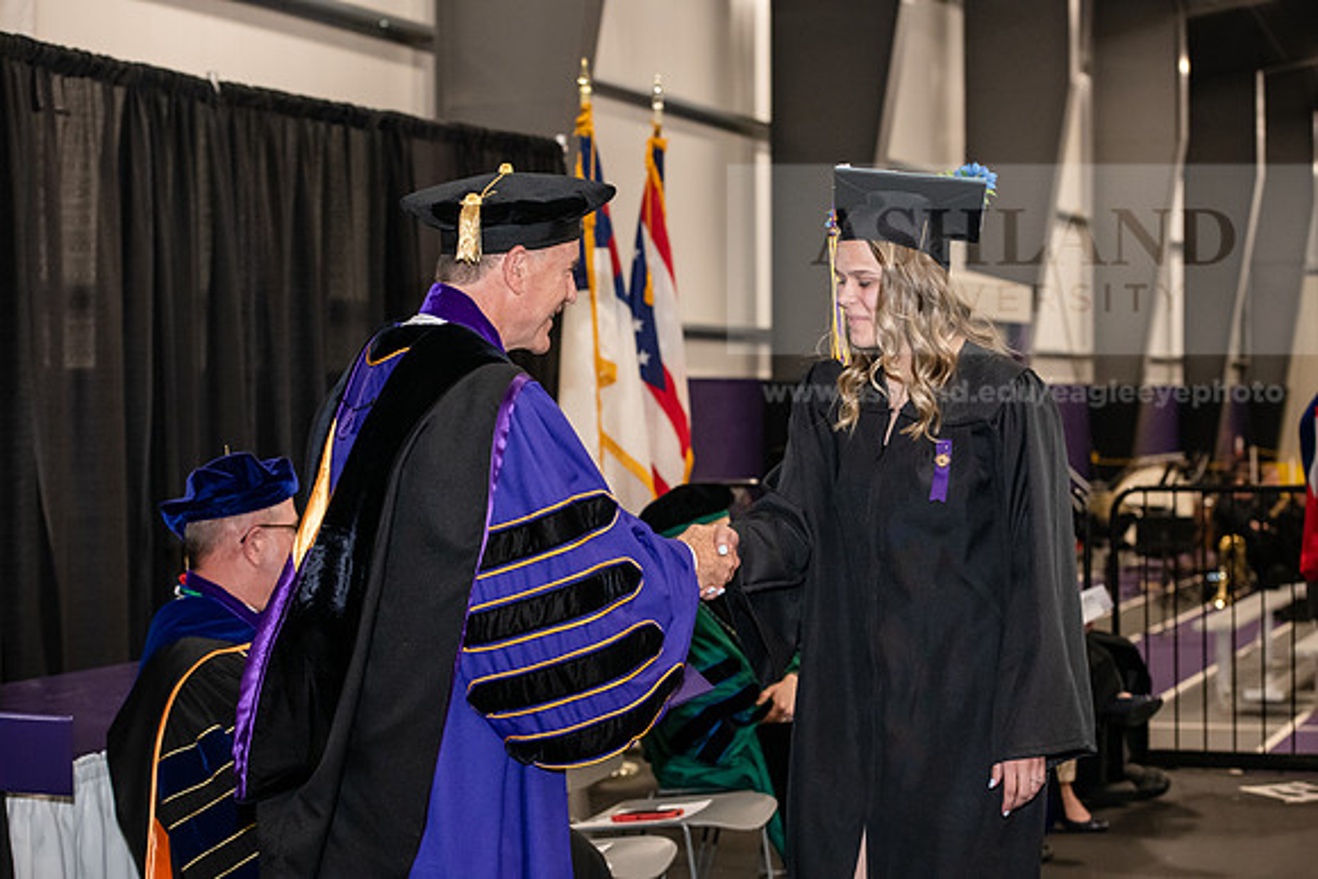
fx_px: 2563
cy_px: 440
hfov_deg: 28.8
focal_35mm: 70
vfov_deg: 19.5
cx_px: 659
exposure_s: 1/200
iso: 2500
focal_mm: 70
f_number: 5
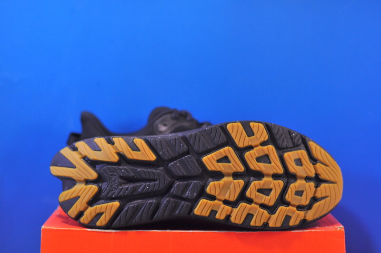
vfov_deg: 18.1
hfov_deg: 27.0
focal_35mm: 75
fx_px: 793
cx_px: 190
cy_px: 126
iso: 250
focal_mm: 50
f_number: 2.2
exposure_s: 1/320
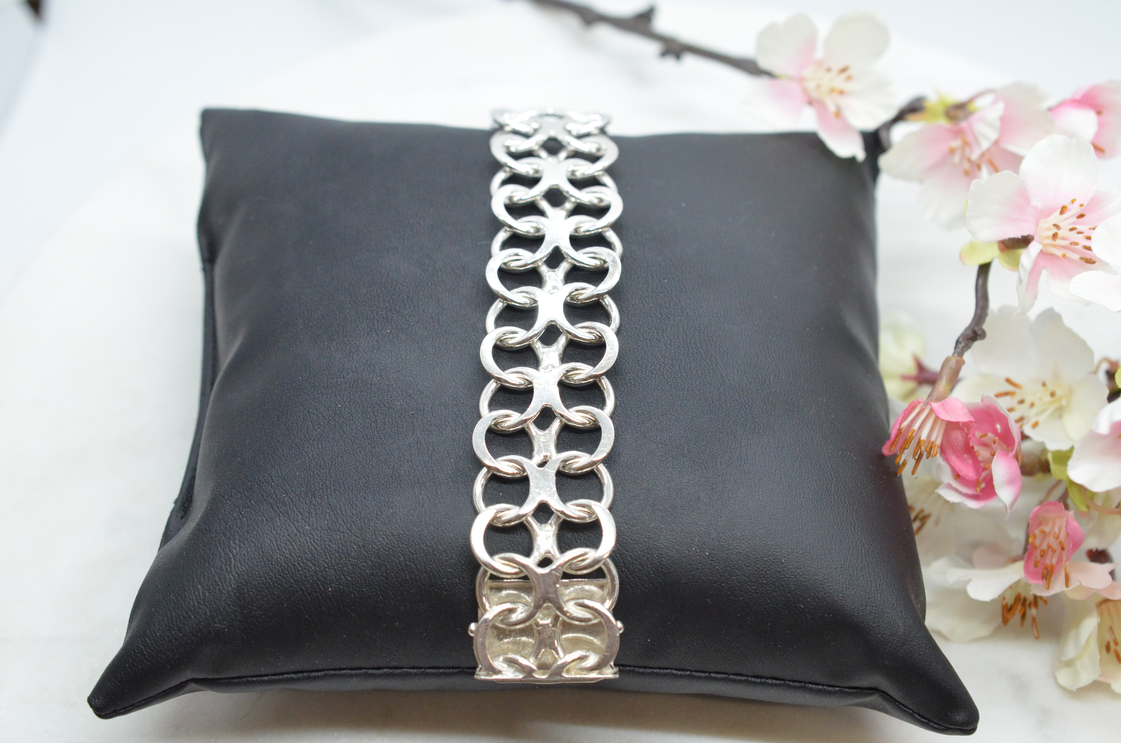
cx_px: 560
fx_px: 1864
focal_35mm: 60
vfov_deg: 22.5
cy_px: 372
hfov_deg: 33.5
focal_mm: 40
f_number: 6.3
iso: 2500
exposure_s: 1/500
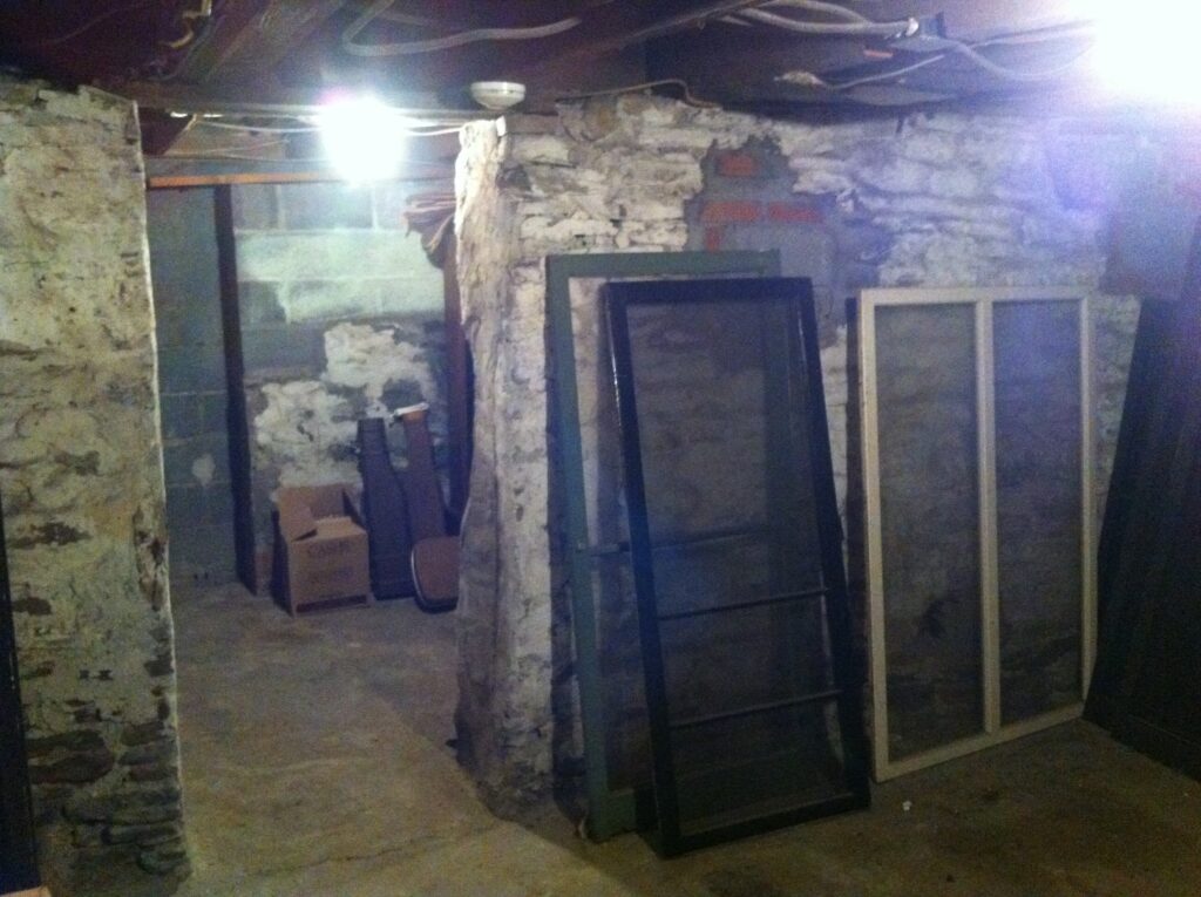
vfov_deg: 40.6
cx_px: 600
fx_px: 1213
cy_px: 448
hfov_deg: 52.7
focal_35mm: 35
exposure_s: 1/15
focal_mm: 3.85
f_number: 2.8
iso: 1000
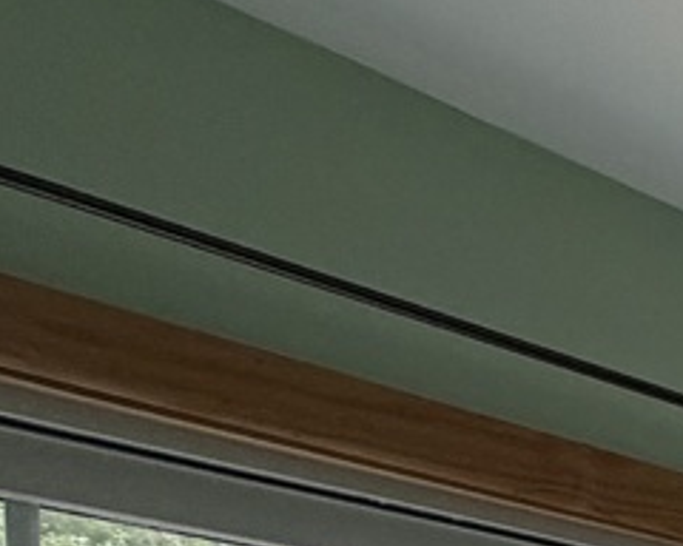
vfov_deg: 15.7
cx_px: 1838
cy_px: 1010
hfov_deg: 13.1
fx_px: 1658
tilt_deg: -2.6
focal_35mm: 82
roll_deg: +2.1
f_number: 2.2
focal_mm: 2.22
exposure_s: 1/121
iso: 200
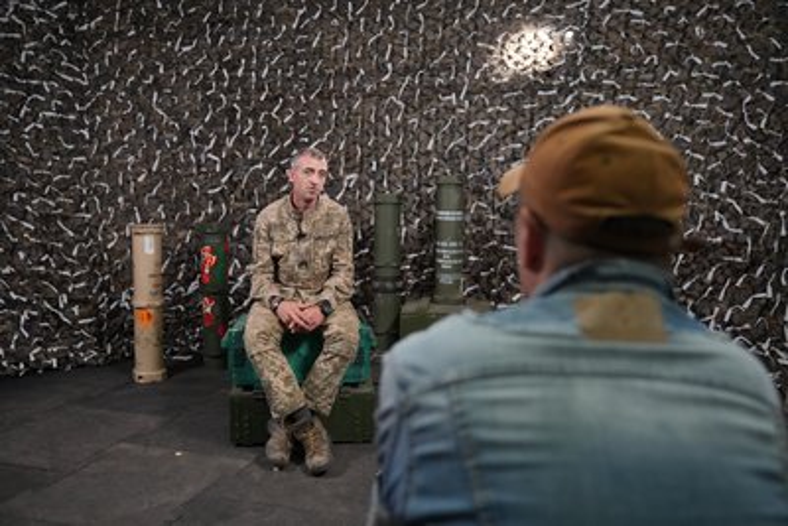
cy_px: 263
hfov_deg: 61.9
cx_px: 394
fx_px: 657
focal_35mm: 30
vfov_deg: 43.6
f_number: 2.8
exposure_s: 1/250
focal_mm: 30
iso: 2000
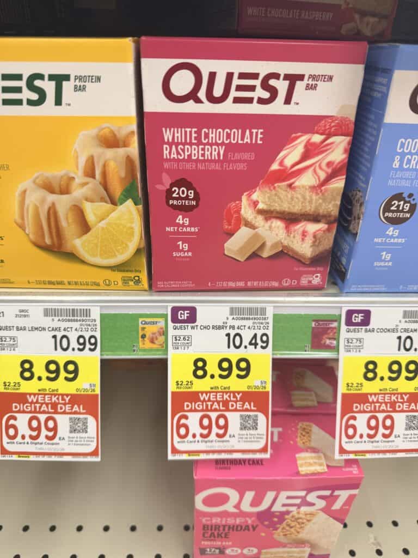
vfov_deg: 71.6
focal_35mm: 24
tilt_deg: -33.6
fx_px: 386
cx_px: 209
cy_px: 279
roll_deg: +0.5
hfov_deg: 56.8
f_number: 1.78
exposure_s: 1/63
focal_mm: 6.76
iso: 160
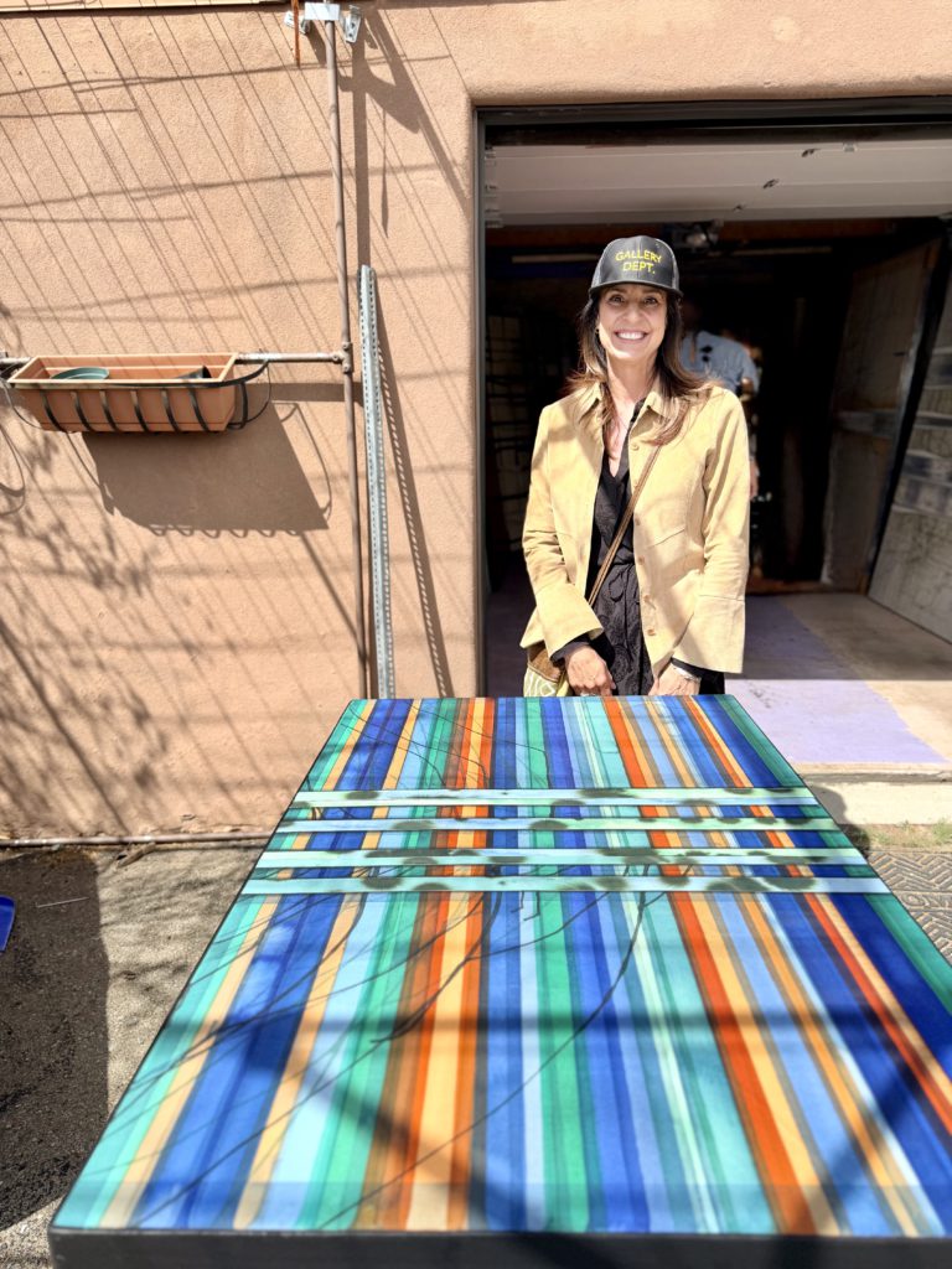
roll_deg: +1.0
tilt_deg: -15.2
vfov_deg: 71.6
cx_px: 476
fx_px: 880
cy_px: 634
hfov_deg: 56.8
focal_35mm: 24
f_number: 1.78
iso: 80
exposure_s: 1/2445
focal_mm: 6.76
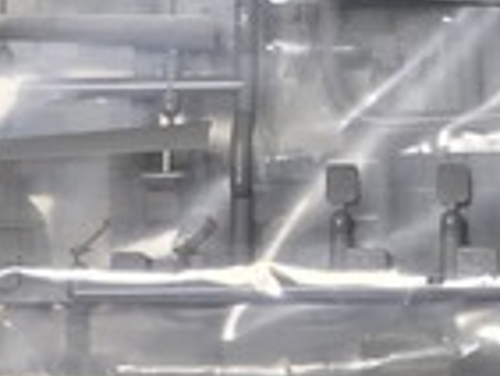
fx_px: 5508
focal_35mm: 381
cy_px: -360
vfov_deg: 3.9
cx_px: 1035
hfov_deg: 5.1
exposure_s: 1/120
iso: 400
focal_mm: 7.9
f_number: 2.4
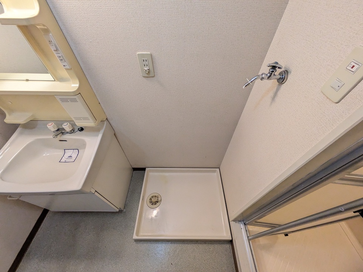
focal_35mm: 14
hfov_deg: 102.1
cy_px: 136
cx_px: 182
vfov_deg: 85.7
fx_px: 147
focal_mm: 1.83
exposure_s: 1/60
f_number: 2.2
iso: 454
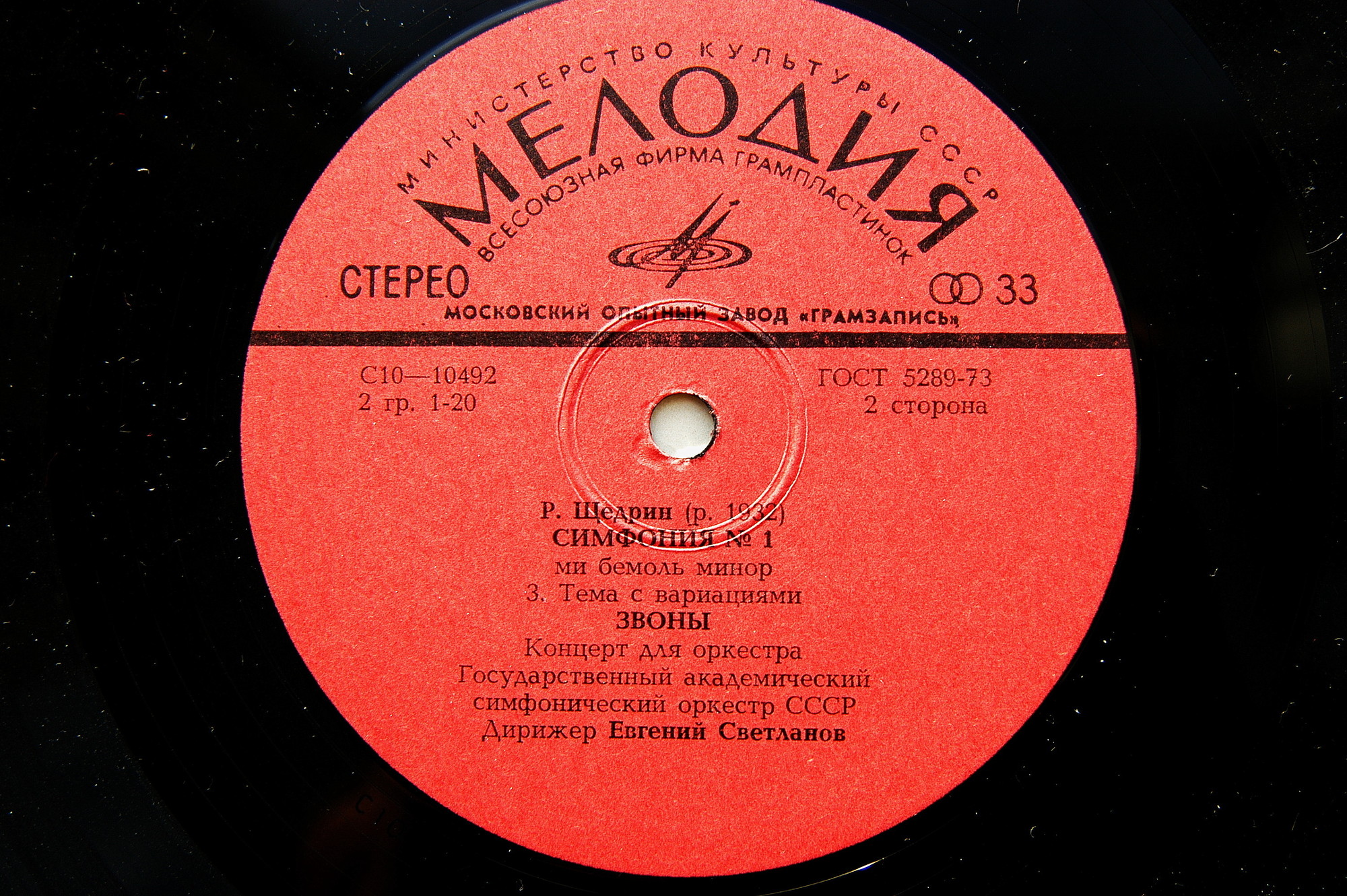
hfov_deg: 37.9
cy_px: 448
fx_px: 1963
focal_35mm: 52
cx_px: 674
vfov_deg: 25.7
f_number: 5.6
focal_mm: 35
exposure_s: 1/125
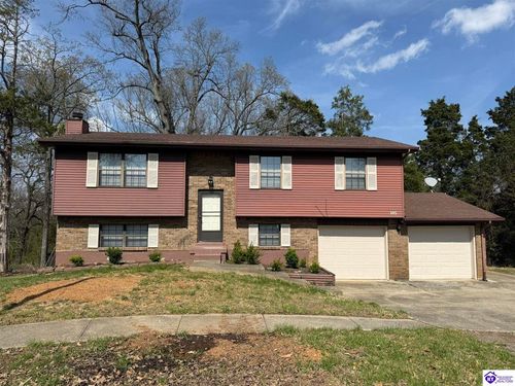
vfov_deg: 56.8
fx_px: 357
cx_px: 258
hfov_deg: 71.6
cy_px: 193
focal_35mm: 24
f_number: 1.78
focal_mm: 6.76
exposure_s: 1/5714
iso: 80
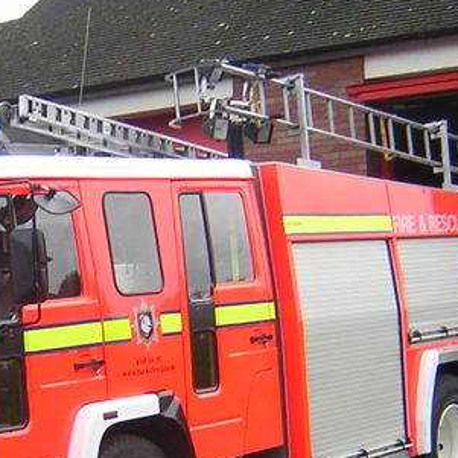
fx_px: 1362
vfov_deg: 19.0
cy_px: 342
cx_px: 67
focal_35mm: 91
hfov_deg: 18.8
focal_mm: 5.6
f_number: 2.8
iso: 100
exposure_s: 1/59.4
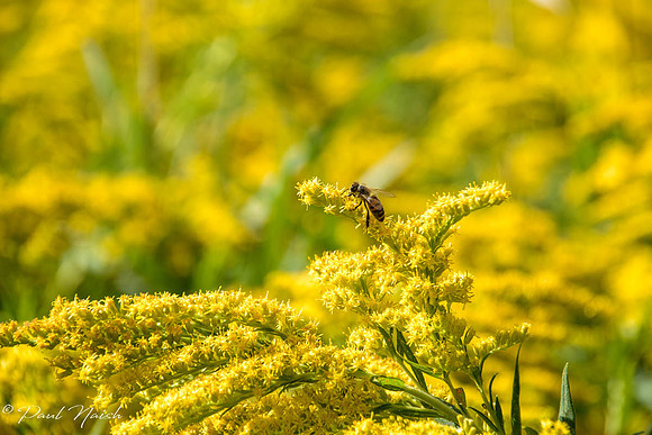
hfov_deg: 5.5
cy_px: 218
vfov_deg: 3.7
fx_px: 6793
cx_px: 326
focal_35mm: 375
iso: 280
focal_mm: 250
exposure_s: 1/640
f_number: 9
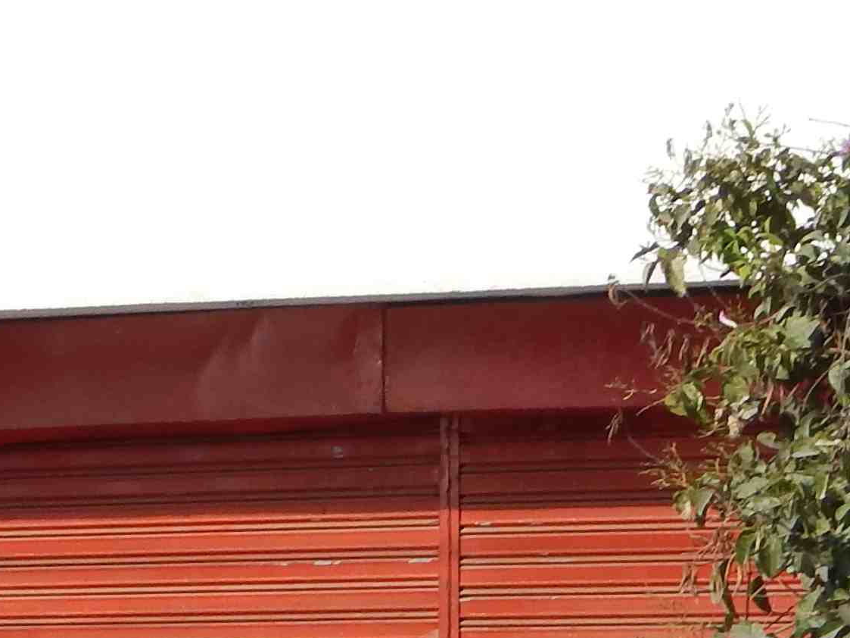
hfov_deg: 5.5
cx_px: -783
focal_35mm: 353
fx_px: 8667
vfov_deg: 4.2
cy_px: 903
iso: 125
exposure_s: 1/800
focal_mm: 15.3
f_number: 4.3
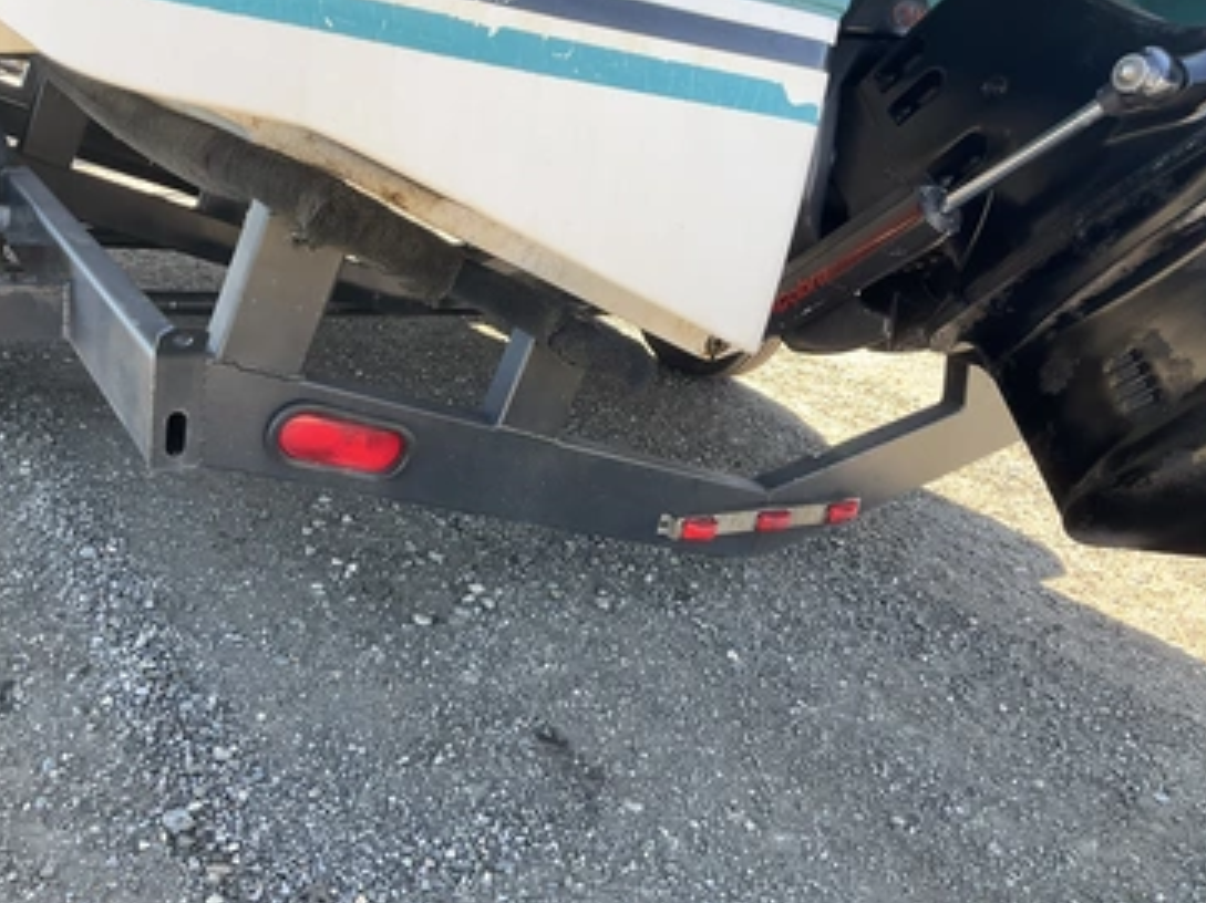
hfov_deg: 56.8
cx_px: 565
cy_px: 425
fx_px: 1114
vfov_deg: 44.1
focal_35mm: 32
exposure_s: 1/166
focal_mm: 3
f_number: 1.8
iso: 20
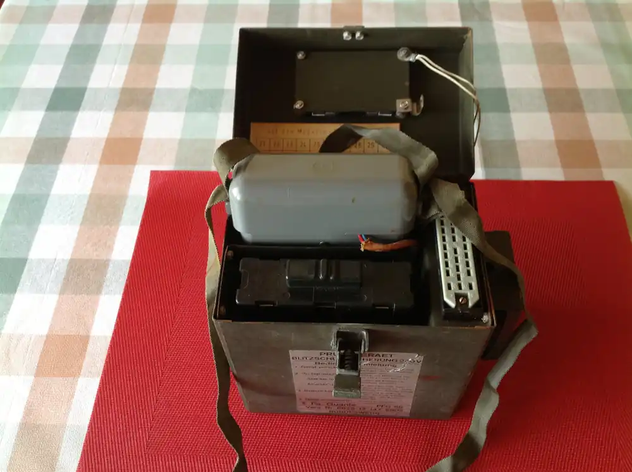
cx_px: 316
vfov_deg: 40.6
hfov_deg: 52.7
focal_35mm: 35
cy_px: 236
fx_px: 638
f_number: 2.4
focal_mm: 4.28
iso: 80
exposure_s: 1/15
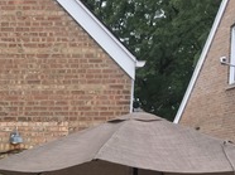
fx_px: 678
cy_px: 240
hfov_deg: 17.7
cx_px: -114
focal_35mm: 100
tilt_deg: -5.8
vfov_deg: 14.1
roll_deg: +0.2
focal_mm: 4.15
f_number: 2.2
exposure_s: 1/476
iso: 32
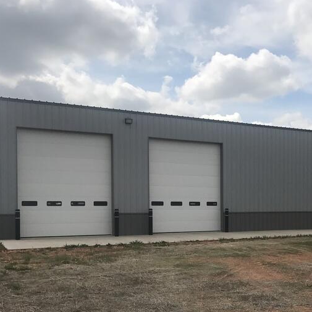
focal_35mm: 49
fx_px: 500
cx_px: 255
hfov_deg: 33.5
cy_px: 217
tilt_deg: -2.1
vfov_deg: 34.2
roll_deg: +0.3
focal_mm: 3.99
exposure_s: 1/4000
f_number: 1.8
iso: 20
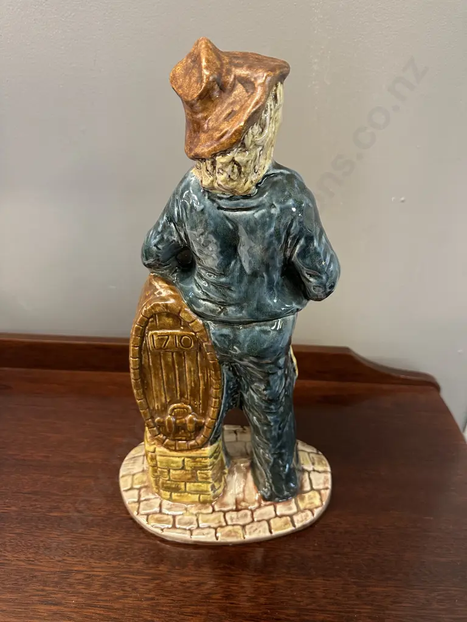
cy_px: 311
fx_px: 432
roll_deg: -1.4
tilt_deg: -28.0
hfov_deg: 56.8
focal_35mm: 24
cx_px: 234
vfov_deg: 71.6
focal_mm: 6.86
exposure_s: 1/50
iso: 320
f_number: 1.78
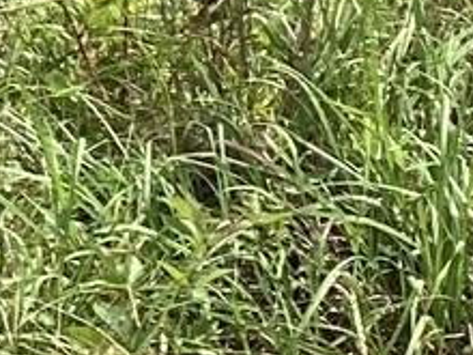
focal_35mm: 230
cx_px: -1058
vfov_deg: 5.8
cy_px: -919
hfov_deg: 7.4
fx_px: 3143
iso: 25
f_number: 2.4
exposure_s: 1/1359
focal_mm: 3.3
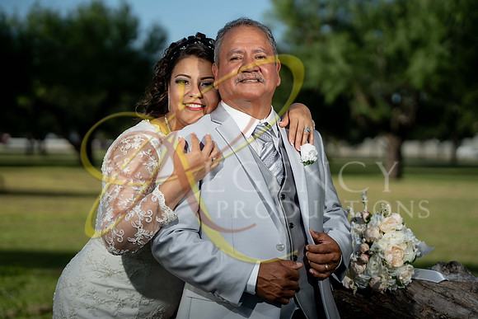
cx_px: 239
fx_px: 1049
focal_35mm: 79
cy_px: 160
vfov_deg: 17.3
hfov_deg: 25.7
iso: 200
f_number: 2.5
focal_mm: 79
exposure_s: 1/4000
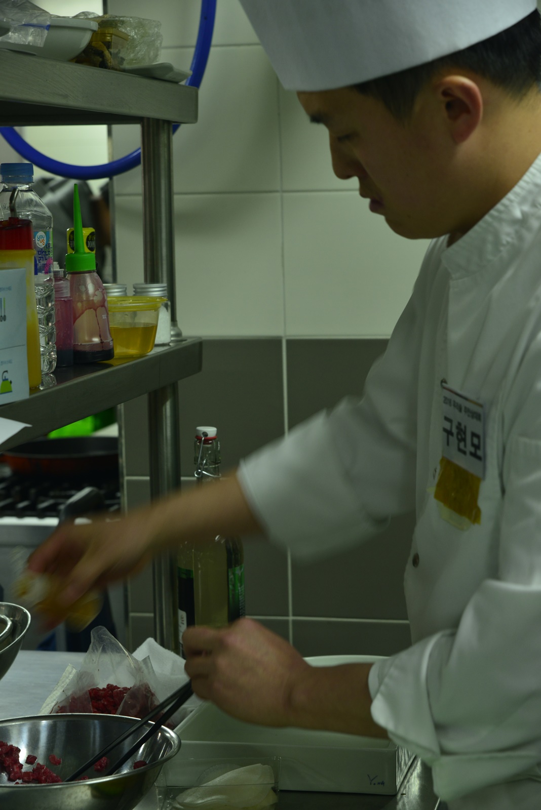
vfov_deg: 23.9
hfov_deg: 16.1
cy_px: 405
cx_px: 270
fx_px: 1914
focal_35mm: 85
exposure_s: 1/25
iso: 800
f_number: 7.1
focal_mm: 85
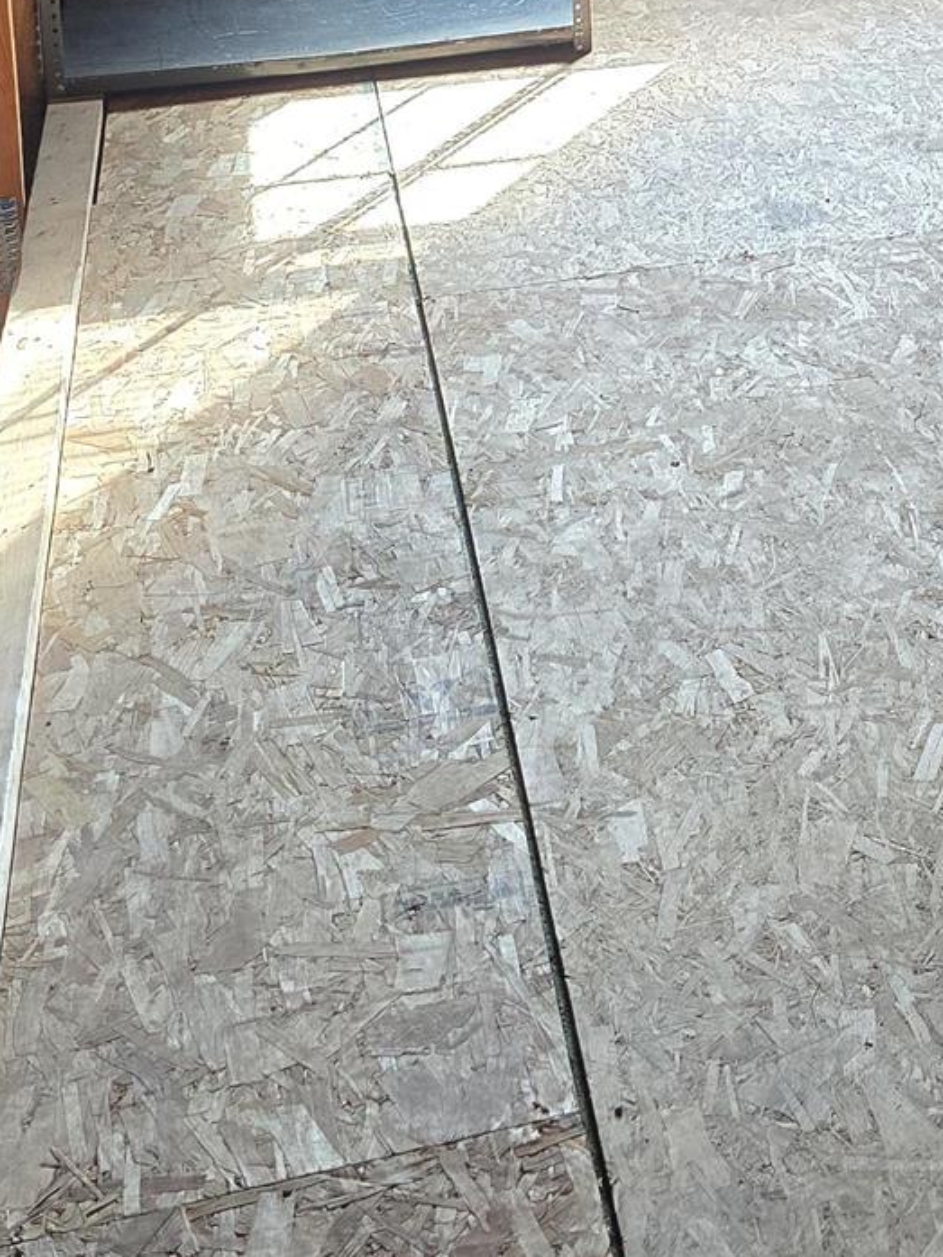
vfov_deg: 23.0
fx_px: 2760
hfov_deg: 18.3
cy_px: -343
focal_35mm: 76
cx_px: 1177
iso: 160
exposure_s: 1/120
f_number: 1.7
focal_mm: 6.3
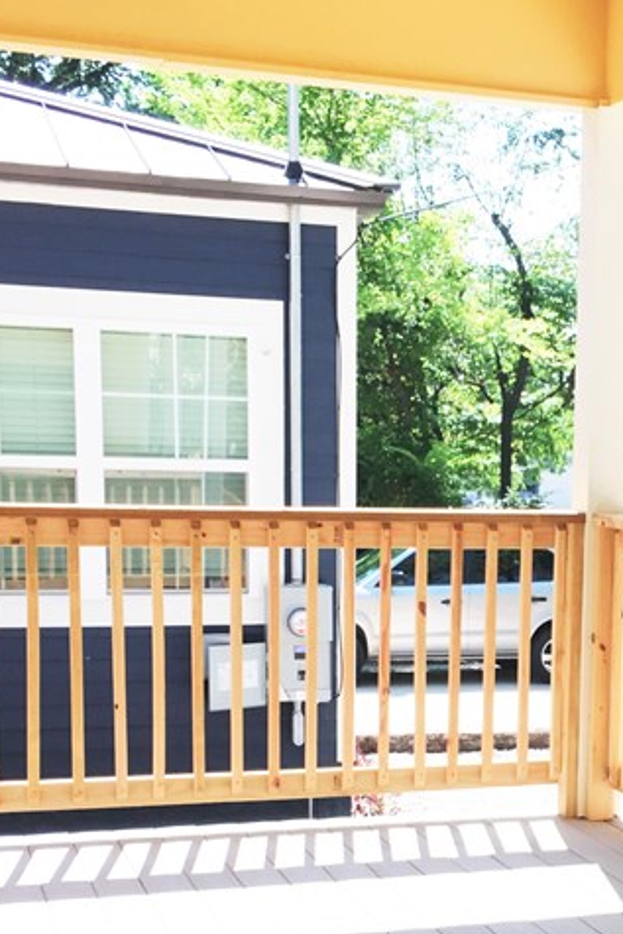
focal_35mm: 65
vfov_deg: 30.2
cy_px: 751
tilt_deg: -10.5
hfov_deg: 20.5
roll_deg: -2.1
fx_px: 1686
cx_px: 570
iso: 25
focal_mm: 4.15
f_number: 2.2
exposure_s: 1/450
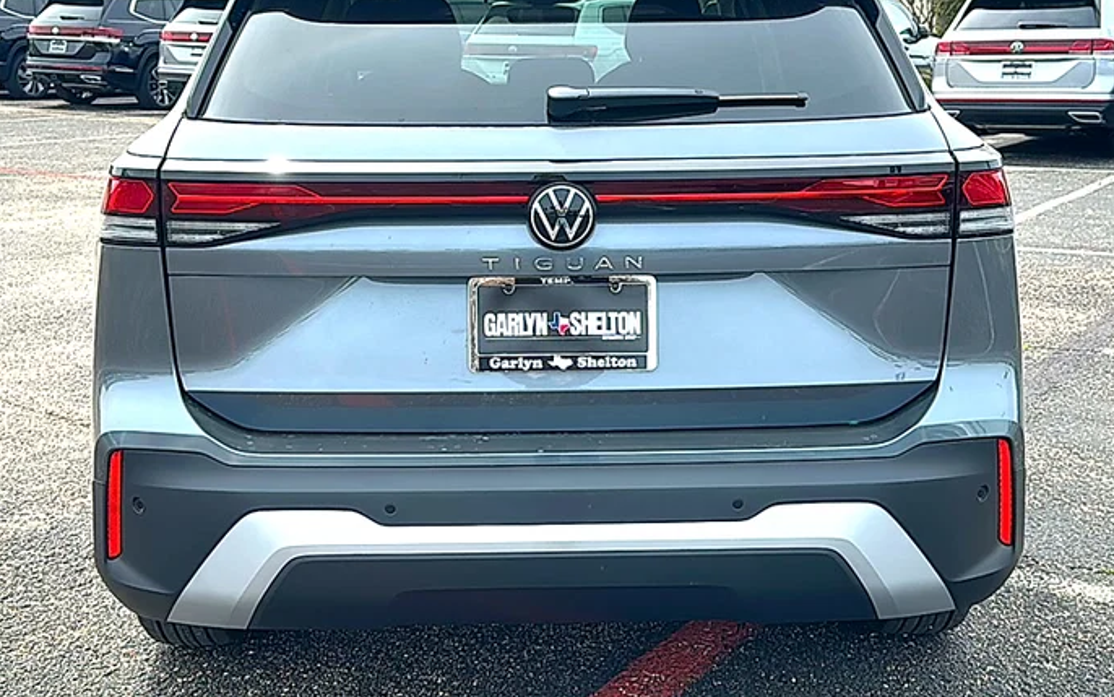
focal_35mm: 40
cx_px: 565
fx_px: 1215
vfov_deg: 31.9
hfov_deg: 49.3
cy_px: 279
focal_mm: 6.86
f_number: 1.78
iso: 80
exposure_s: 1/2119
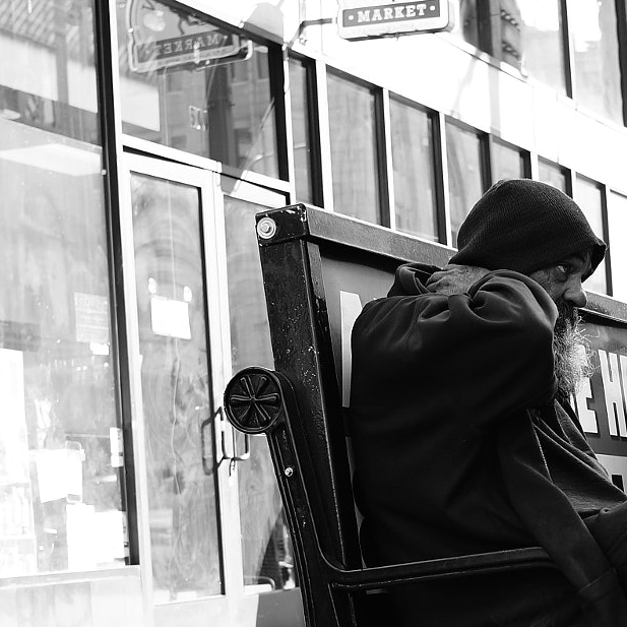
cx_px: 515
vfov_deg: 17.5
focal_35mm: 99
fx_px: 2029
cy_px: 468
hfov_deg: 17.4
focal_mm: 30
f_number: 3.5
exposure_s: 1/125
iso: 100
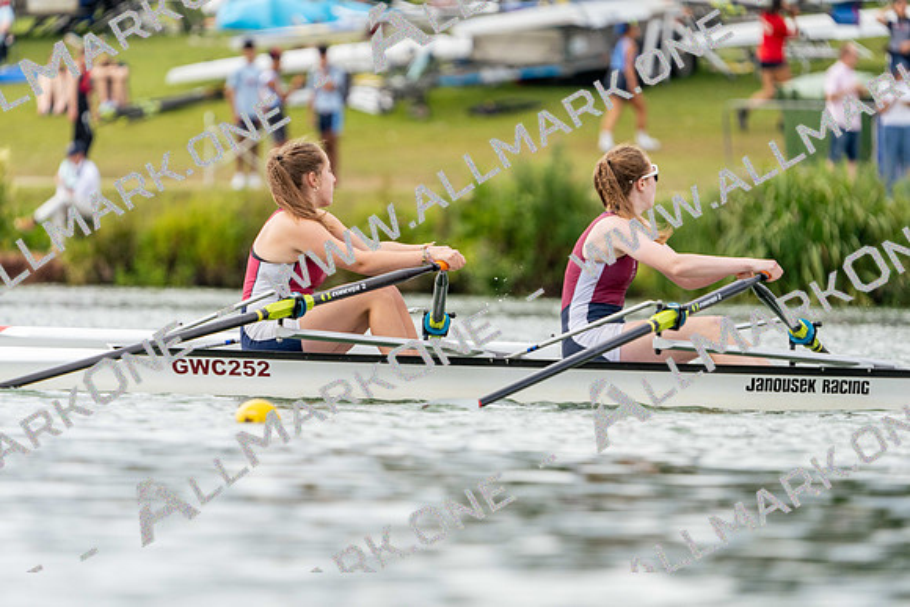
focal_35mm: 474
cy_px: 304
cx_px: 455
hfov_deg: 4.3
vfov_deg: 2.9
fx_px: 11984
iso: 640
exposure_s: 1/1600
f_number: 6.3
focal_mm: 474
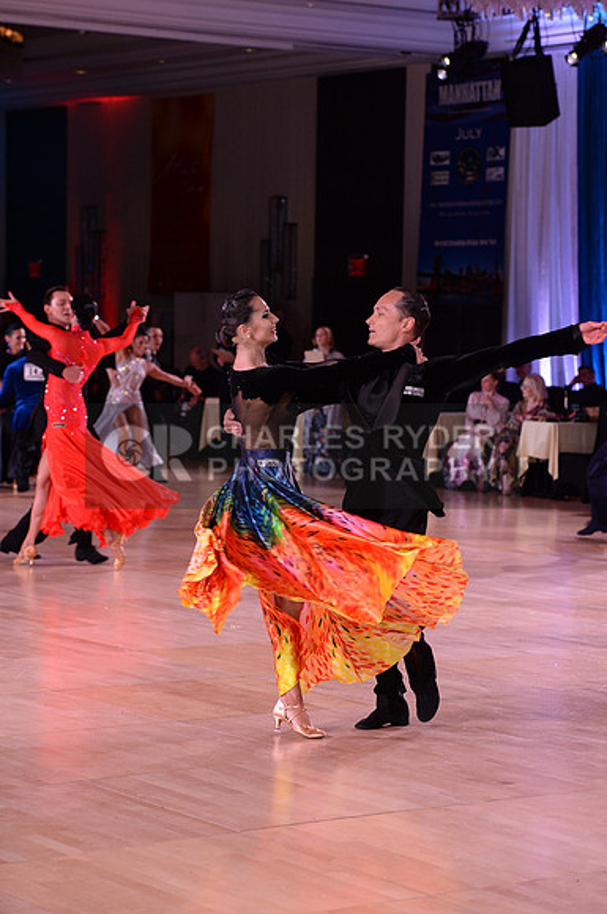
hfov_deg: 13.4
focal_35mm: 102
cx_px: 304
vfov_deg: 20.0
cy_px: 457
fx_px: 2587
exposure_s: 1/250
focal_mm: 102
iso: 2000
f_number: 4.5
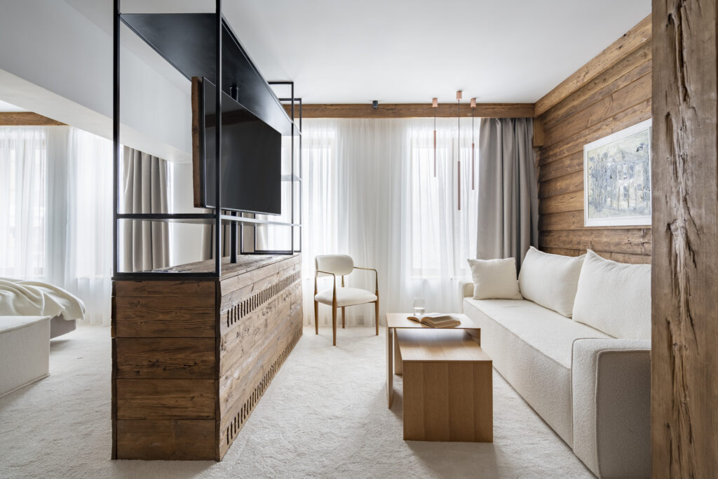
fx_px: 359
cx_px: 359
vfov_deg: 67.4
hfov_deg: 90.0
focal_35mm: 18
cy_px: 240
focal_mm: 18
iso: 200
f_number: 8
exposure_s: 1/8
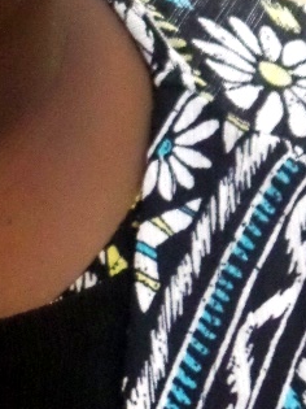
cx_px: -113
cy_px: -235
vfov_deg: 9.2
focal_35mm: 208
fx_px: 2453
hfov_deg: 7.1
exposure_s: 1/20
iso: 800
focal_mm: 11.4
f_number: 3.6
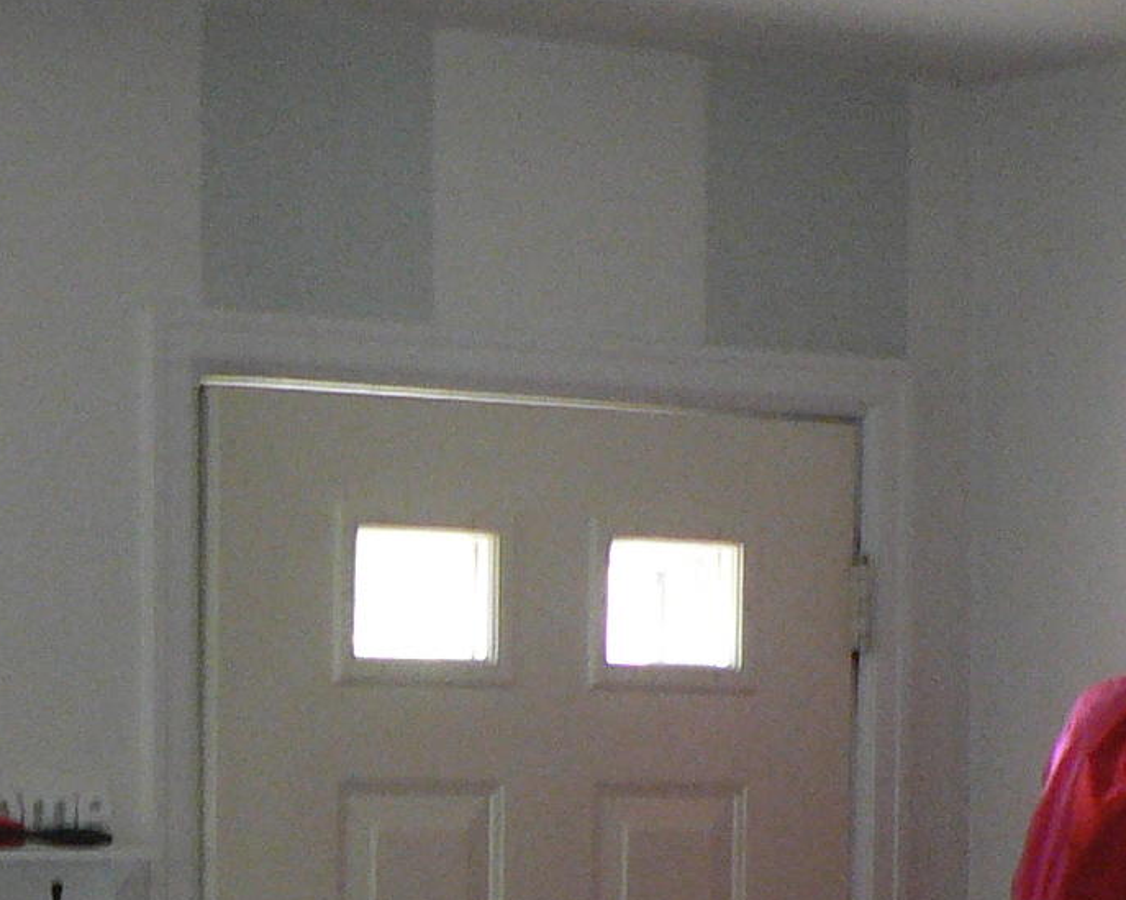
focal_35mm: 131
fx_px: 4364
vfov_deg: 11.4
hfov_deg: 14.3
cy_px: 1249
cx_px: -157
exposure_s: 1/10
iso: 200
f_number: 2.8
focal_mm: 6
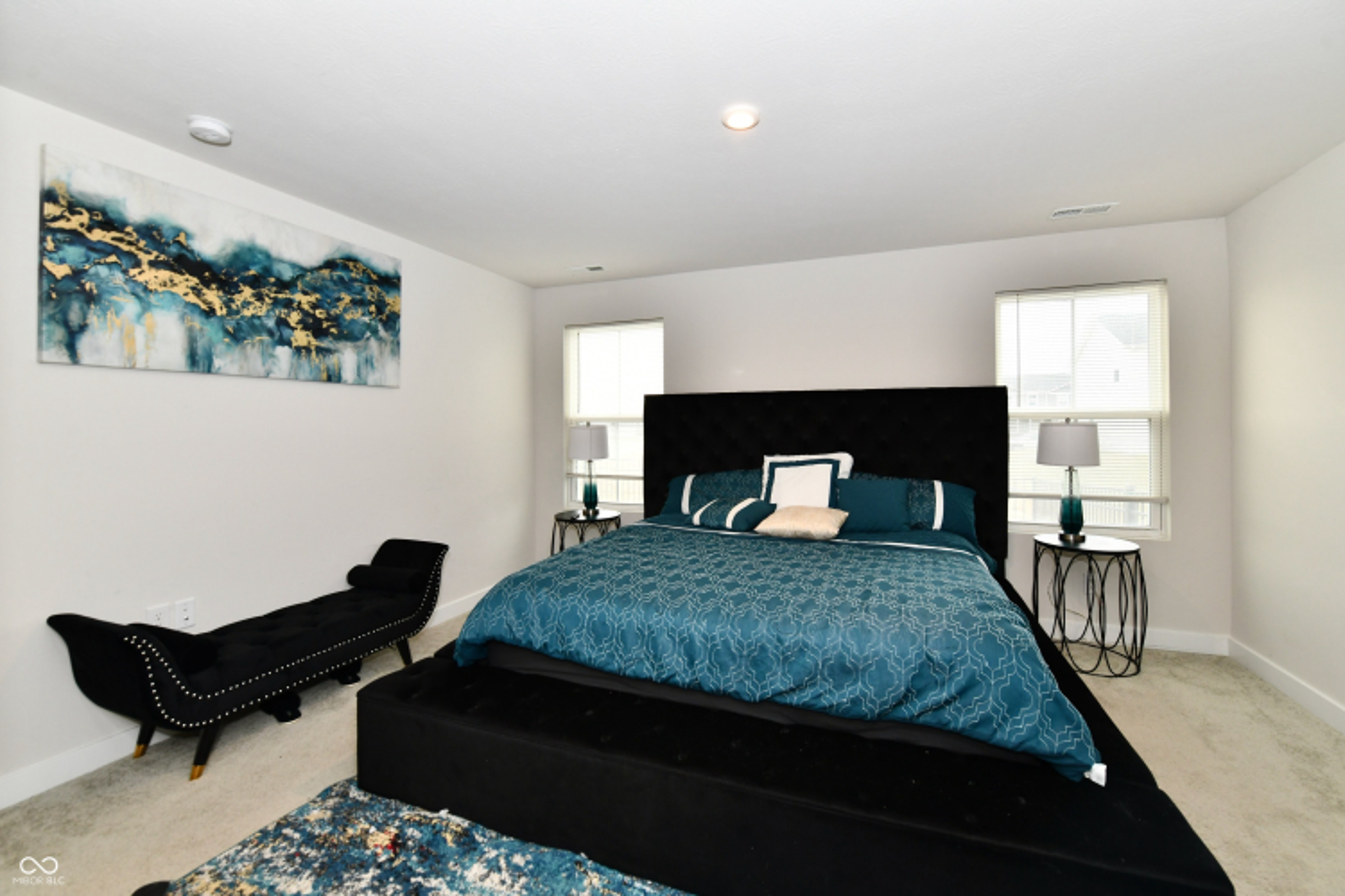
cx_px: 672
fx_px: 523
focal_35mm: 14
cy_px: 448
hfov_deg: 104.3
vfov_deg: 81.2
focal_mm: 14
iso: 640
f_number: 6.3
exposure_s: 1/60
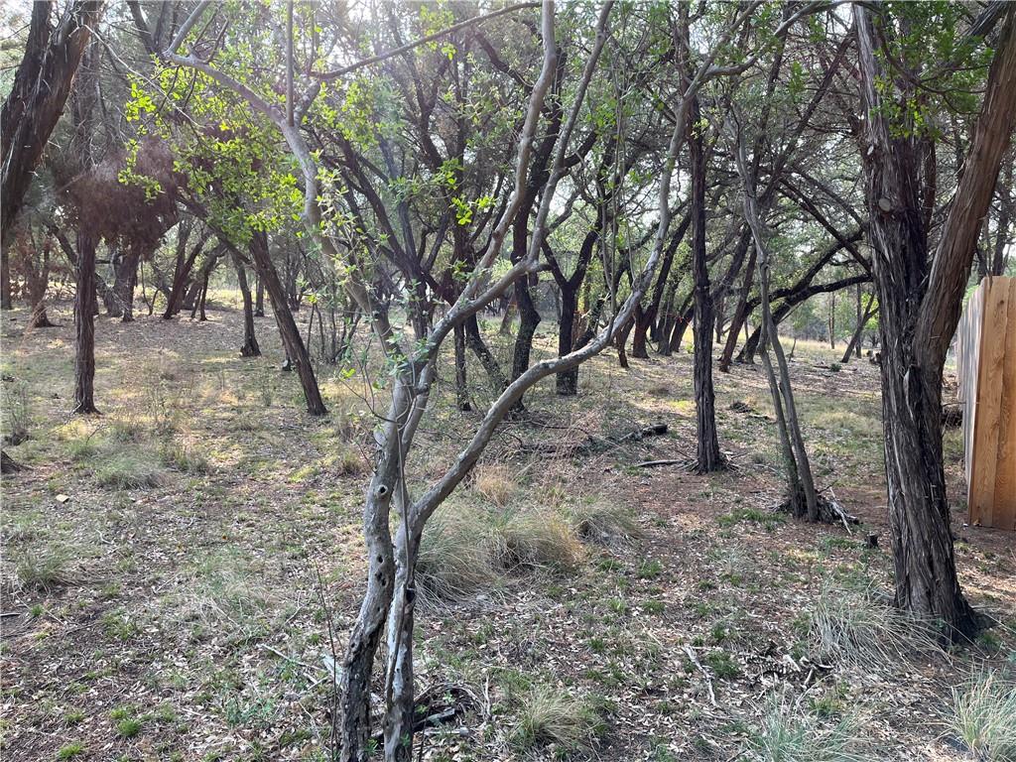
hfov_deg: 67.3
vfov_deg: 53.1
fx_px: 763
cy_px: 381
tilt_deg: -2.9
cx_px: 508
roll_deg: -0.9
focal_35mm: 26
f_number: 1.6
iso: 40
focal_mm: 5.1
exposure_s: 1/243
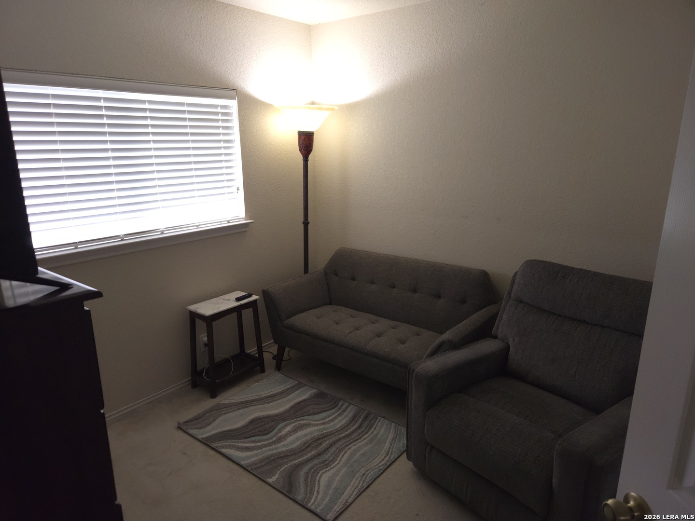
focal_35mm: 23
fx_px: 462
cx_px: 348
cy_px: 260
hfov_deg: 73.9
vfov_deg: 58.9
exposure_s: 1/60
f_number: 1.8
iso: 320
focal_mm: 5.4
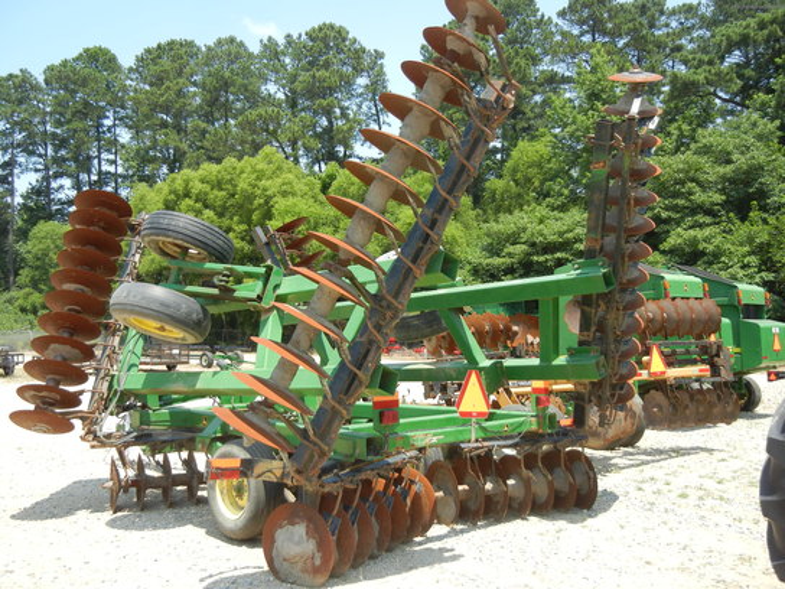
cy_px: 294
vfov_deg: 41.8
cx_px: 392
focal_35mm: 34
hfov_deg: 54.0
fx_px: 771
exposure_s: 1/580
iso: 160
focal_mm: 6.2
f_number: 3.6
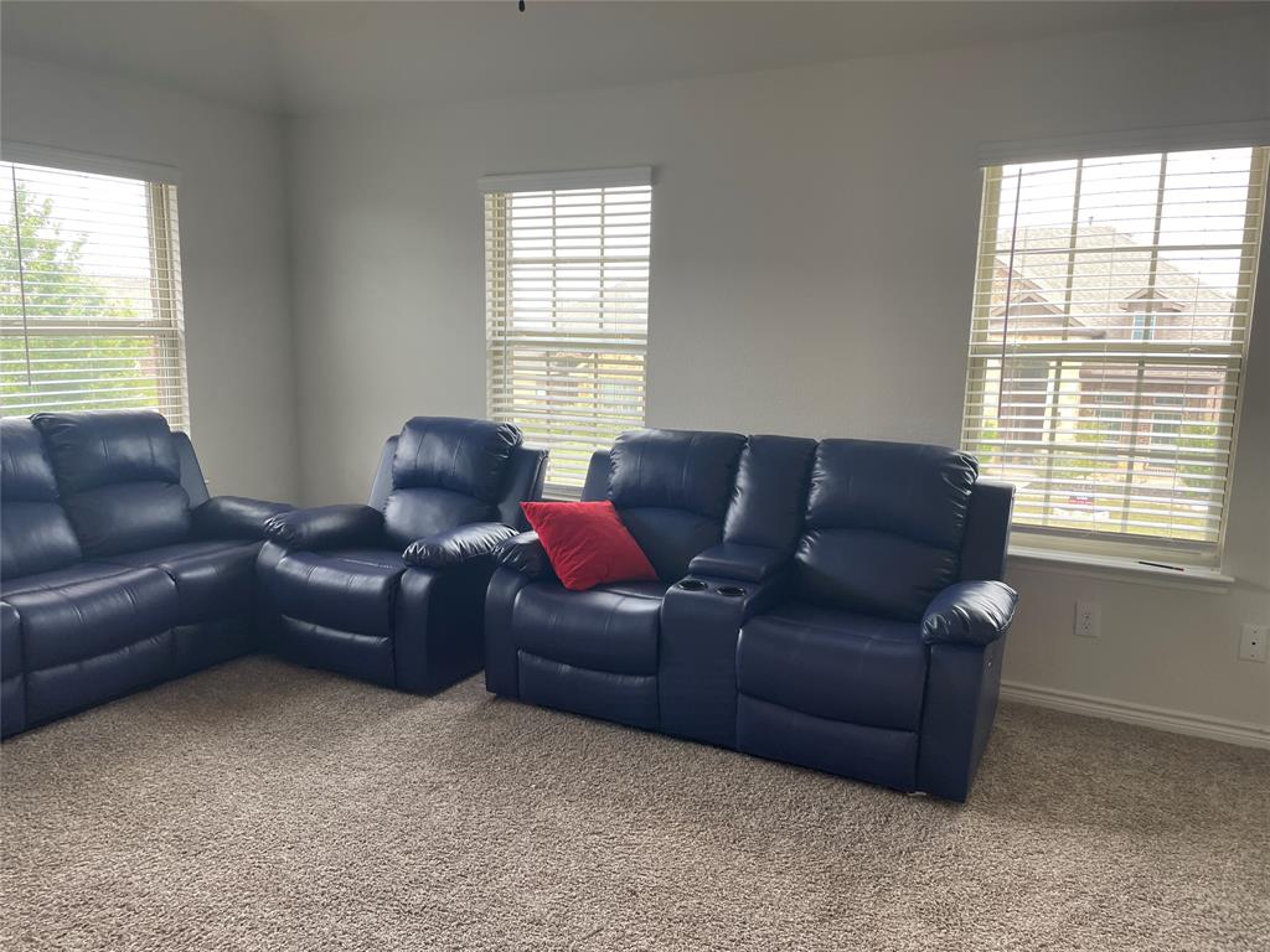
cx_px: 635
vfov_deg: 53.1
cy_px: 476
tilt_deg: -9.1
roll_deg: -1.6
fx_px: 954
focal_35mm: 26
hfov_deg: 67.3
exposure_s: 1/120
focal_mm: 4.2
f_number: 1.6
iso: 50
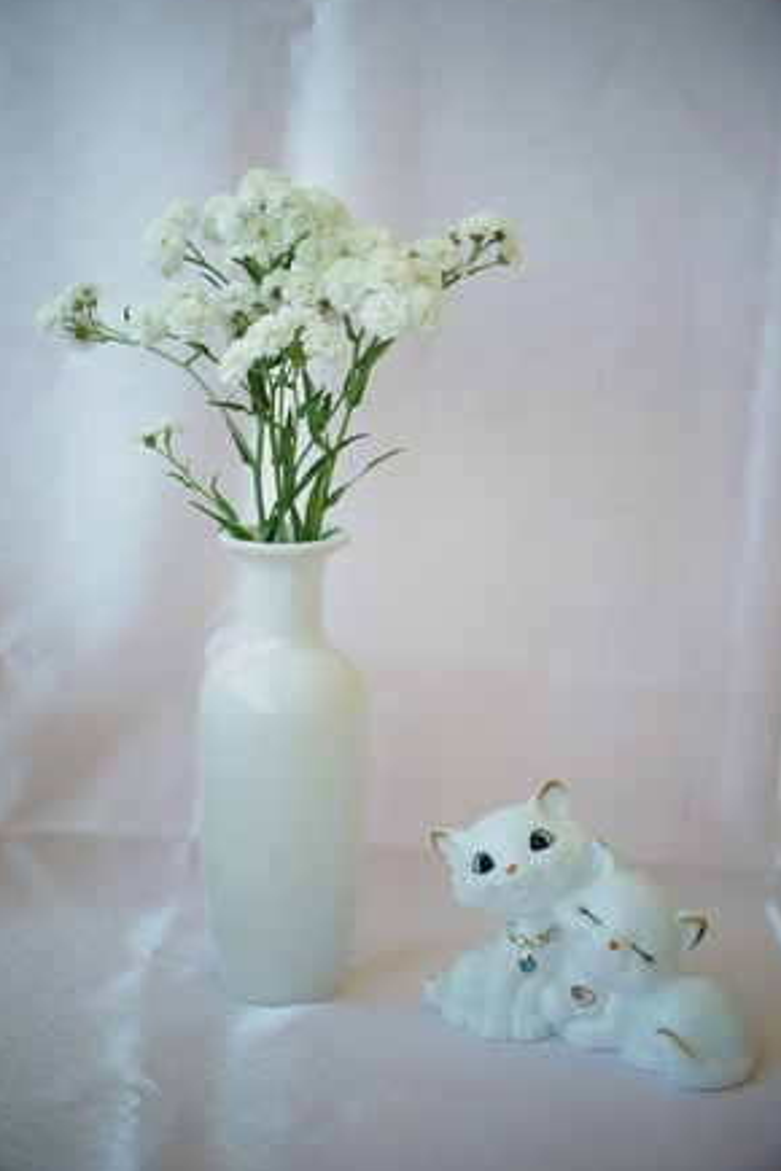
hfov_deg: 21.9
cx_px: 393
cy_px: 587
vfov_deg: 32.4
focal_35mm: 62
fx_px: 2017
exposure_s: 1/160
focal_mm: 40
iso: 200
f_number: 5.6
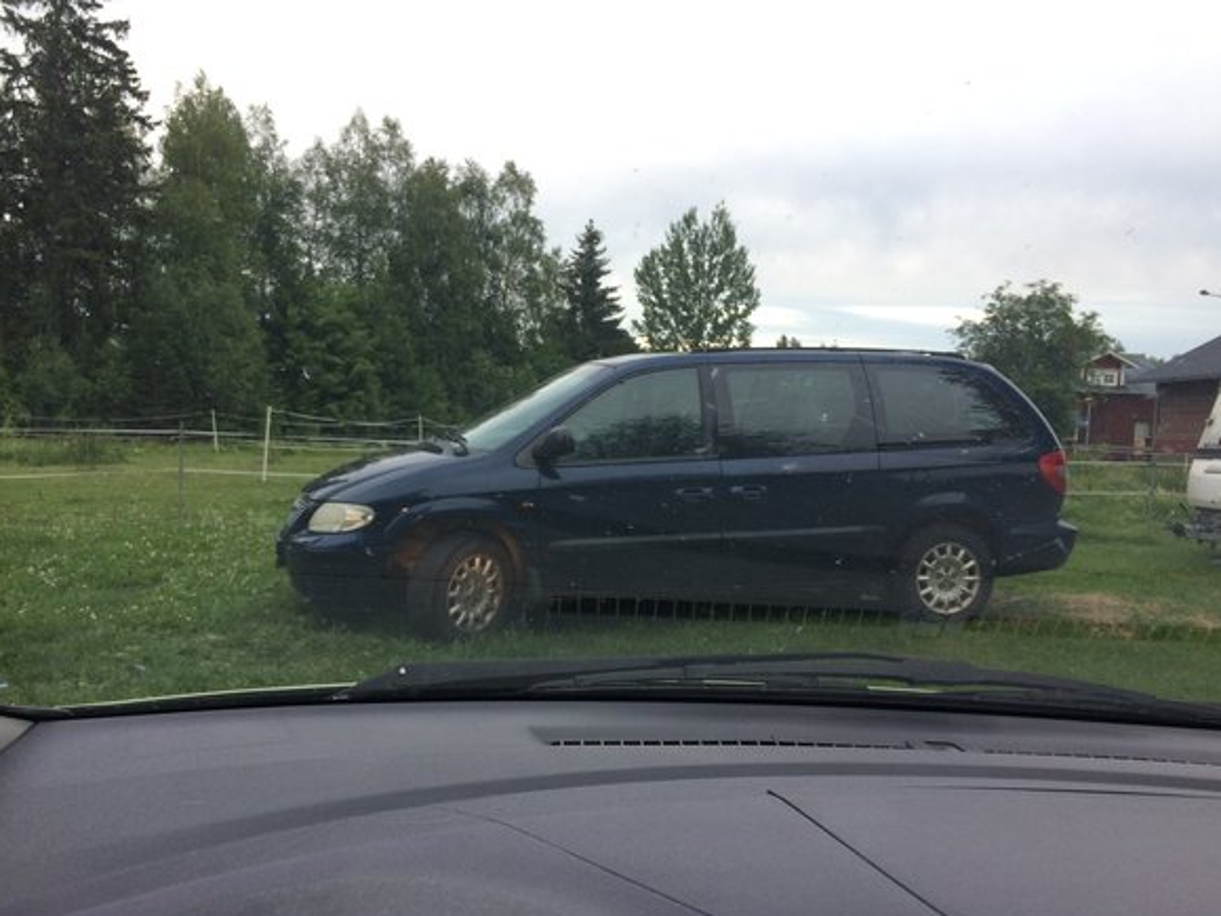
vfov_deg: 46.8
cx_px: 608
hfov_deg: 60.0
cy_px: 472
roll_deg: -0.9
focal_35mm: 30
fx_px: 1058
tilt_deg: -1.9
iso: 40
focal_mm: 4.15
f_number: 2.2
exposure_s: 1/50
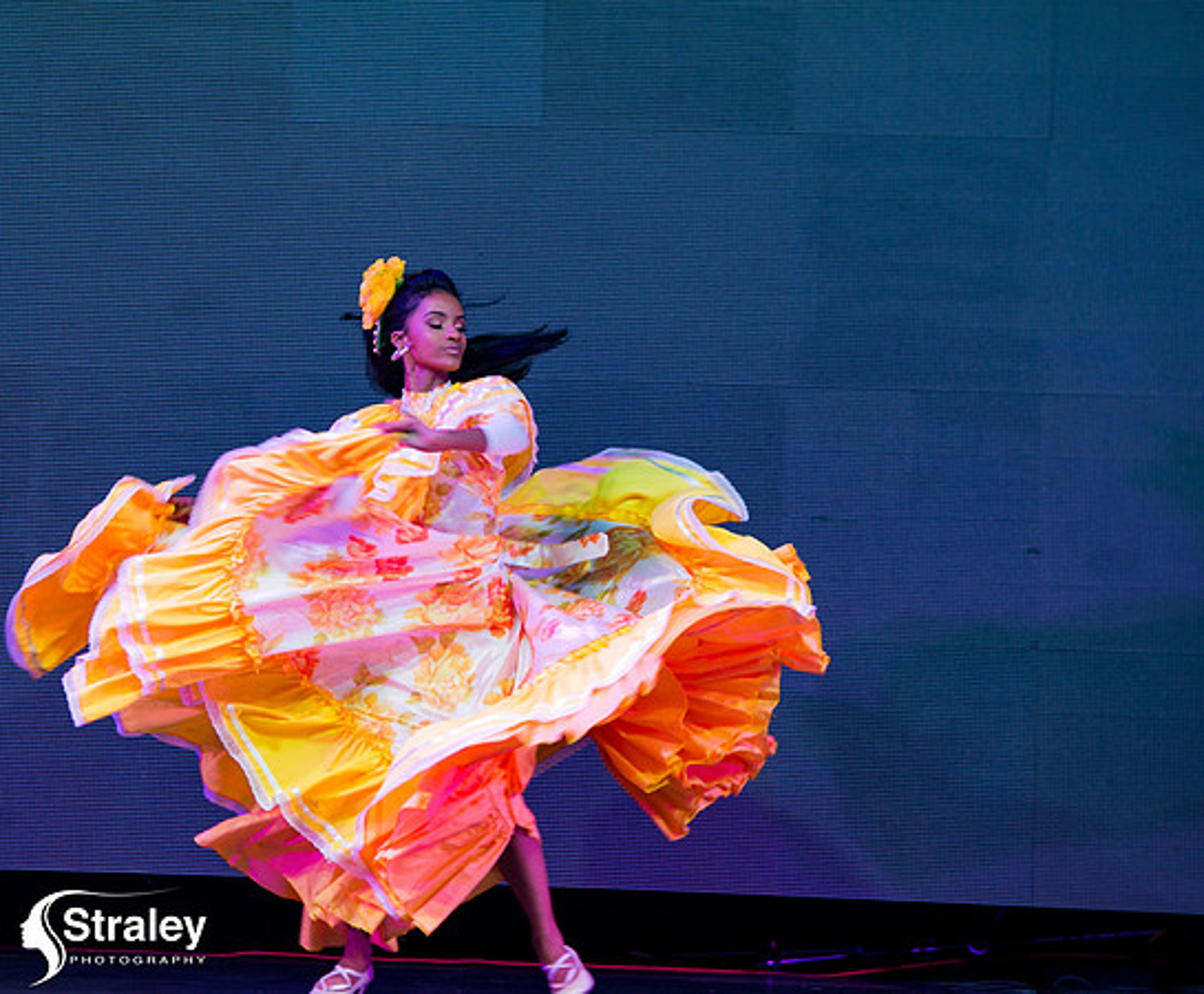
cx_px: 442
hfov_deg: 10.8
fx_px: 6379
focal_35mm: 177
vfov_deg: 8.9
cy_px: 427
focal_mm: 135
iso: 3200
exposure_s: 1/160
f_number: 5
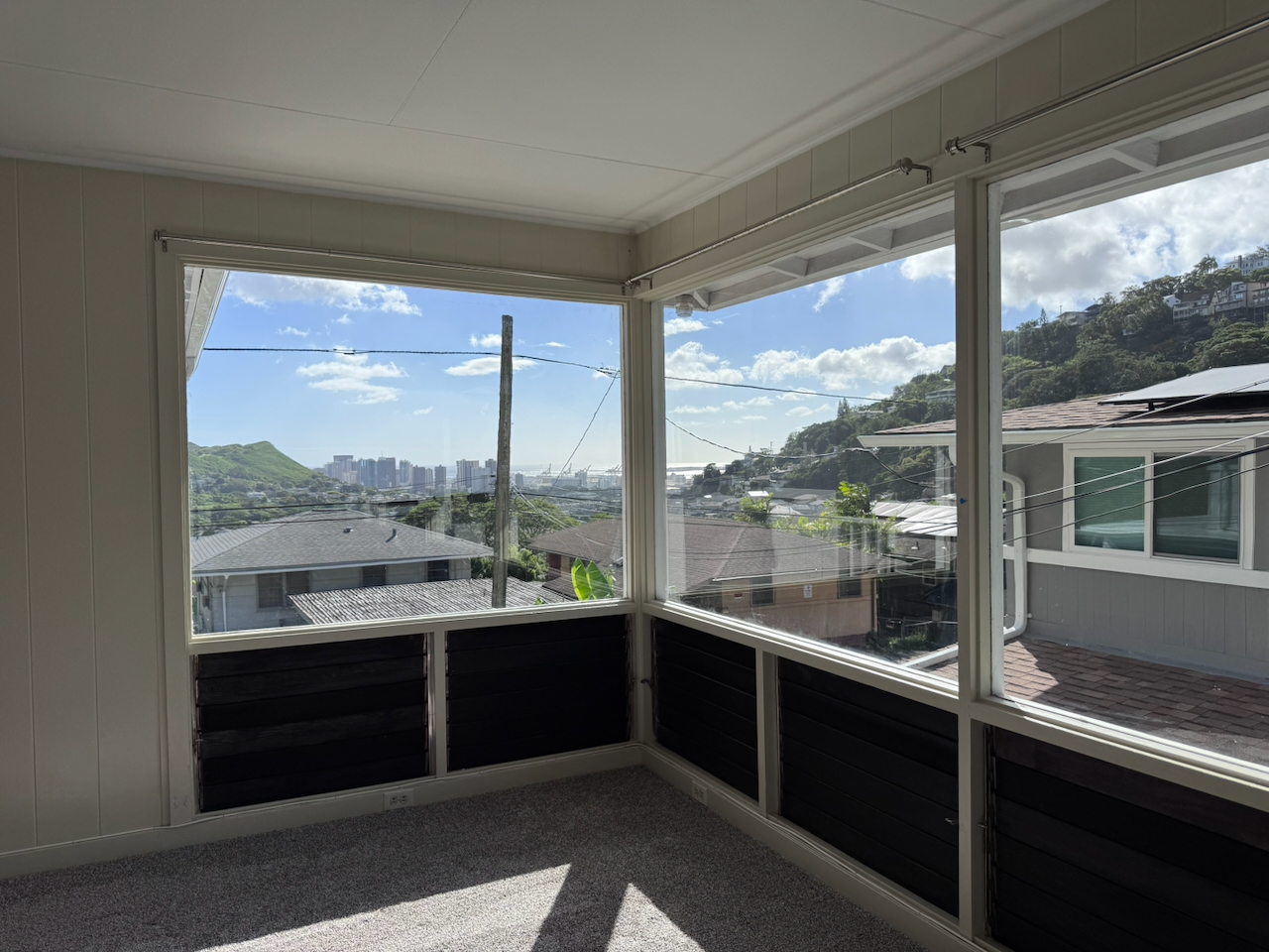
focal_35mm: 24
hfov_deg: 71.6
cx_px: 634
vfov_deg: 56.8
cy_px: 476
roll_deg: +0.1
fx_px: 880
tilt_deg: -1.7
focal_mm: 6.76
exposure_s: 1/5348
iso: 80
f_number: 1.78
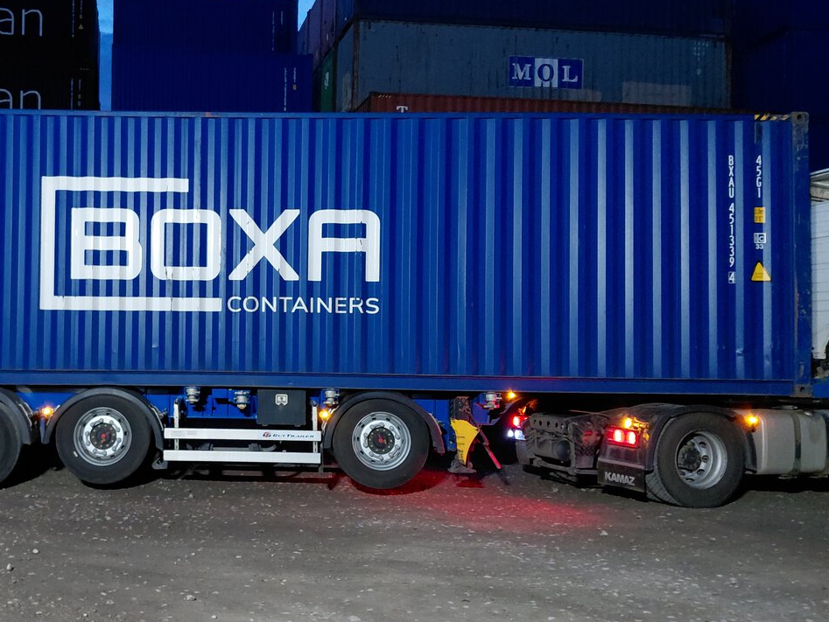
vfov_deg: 37.7
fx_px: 910
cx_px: 208
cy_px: 299
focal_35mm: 38
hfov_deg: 47.2
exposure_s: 1/25
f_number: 1.8
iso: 640
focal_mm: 4.69
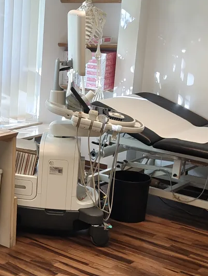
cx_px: -55
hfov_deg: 19.1
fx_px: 575
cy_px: 145
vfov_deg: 27.0
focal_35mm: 72
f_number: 1.88
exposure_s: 1/50
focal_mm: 5.56
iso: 182
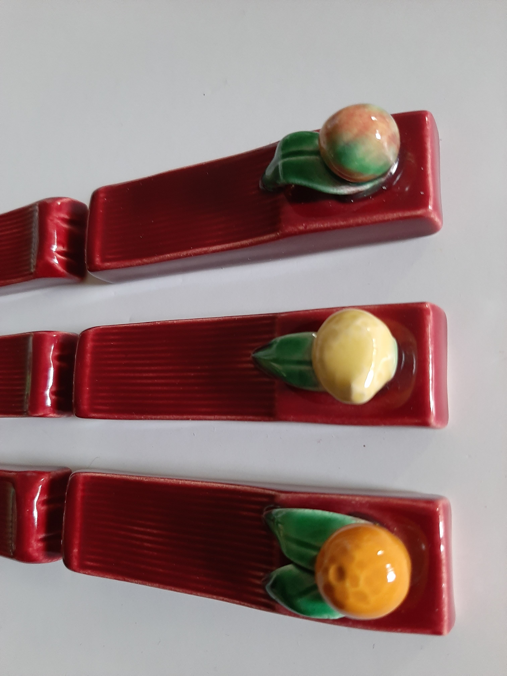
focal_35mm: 26
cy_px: 338
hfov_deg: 53.1
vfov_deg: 67.3
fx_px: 508
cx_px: 254
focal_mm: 3.93
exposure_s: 1/33
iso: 200
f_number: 1.7
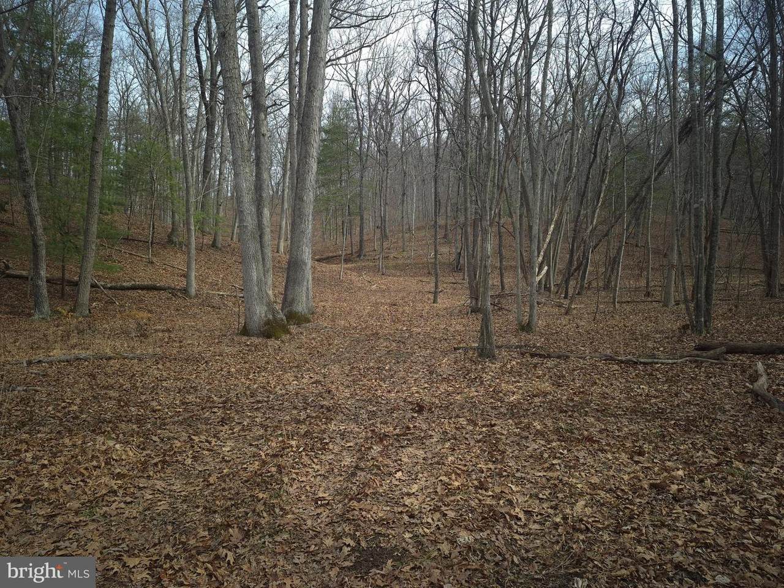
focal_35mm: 23
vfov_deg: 58.9
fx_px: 521
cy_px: 294
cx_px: 392
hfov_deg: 73.9
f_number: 1.8
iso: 25
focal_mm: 5.4
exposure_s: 1/339
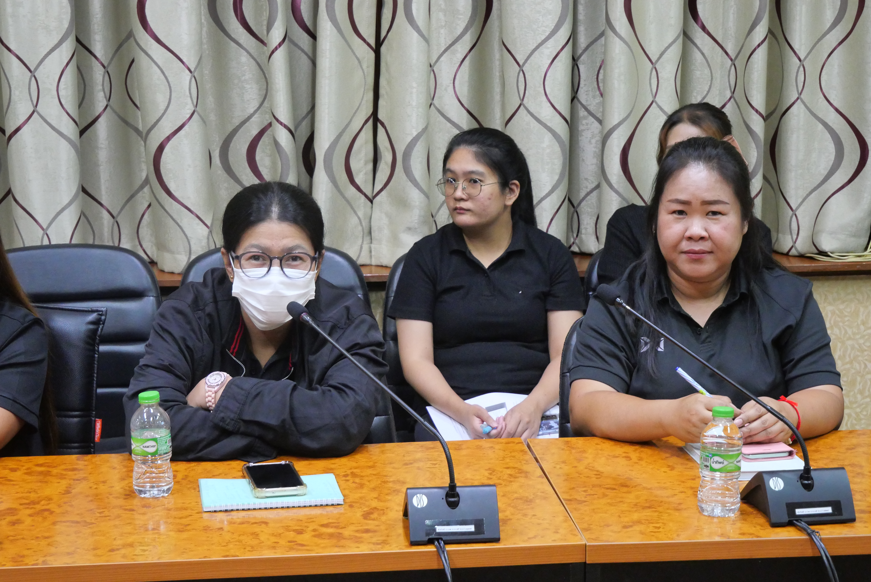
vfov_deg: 17.5
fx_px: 1888
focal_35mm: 78
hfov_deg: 26.0
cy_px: 291
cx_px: 436
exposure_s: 1/25
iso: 3200
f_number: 5.6
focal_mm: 38
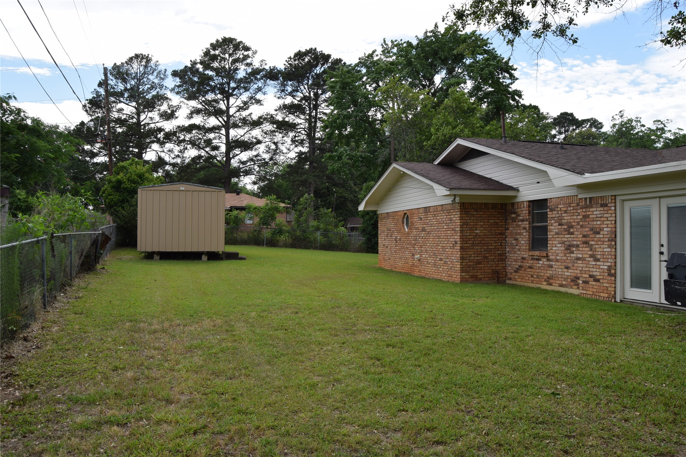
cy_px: 228
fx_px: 514
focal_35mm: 27
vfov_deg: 47.9
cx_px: 343
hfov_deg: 67.4
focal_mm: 18
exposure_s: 1/320
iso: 200
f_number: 9
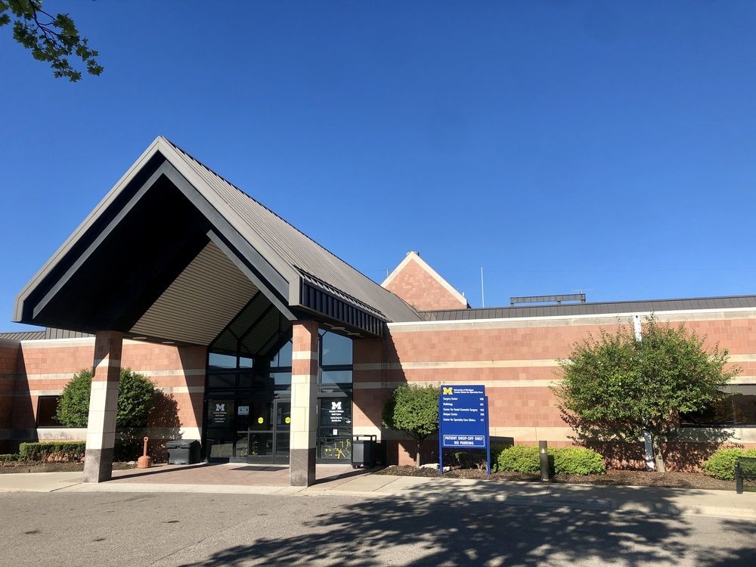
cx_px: 378
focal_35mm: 28
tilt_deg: +10.8
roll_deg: -0.1
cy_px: 284
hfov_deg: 63.4
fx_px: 612
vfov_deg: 49.7
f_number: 1.8
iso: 20
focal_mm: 4
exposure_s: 1/1779
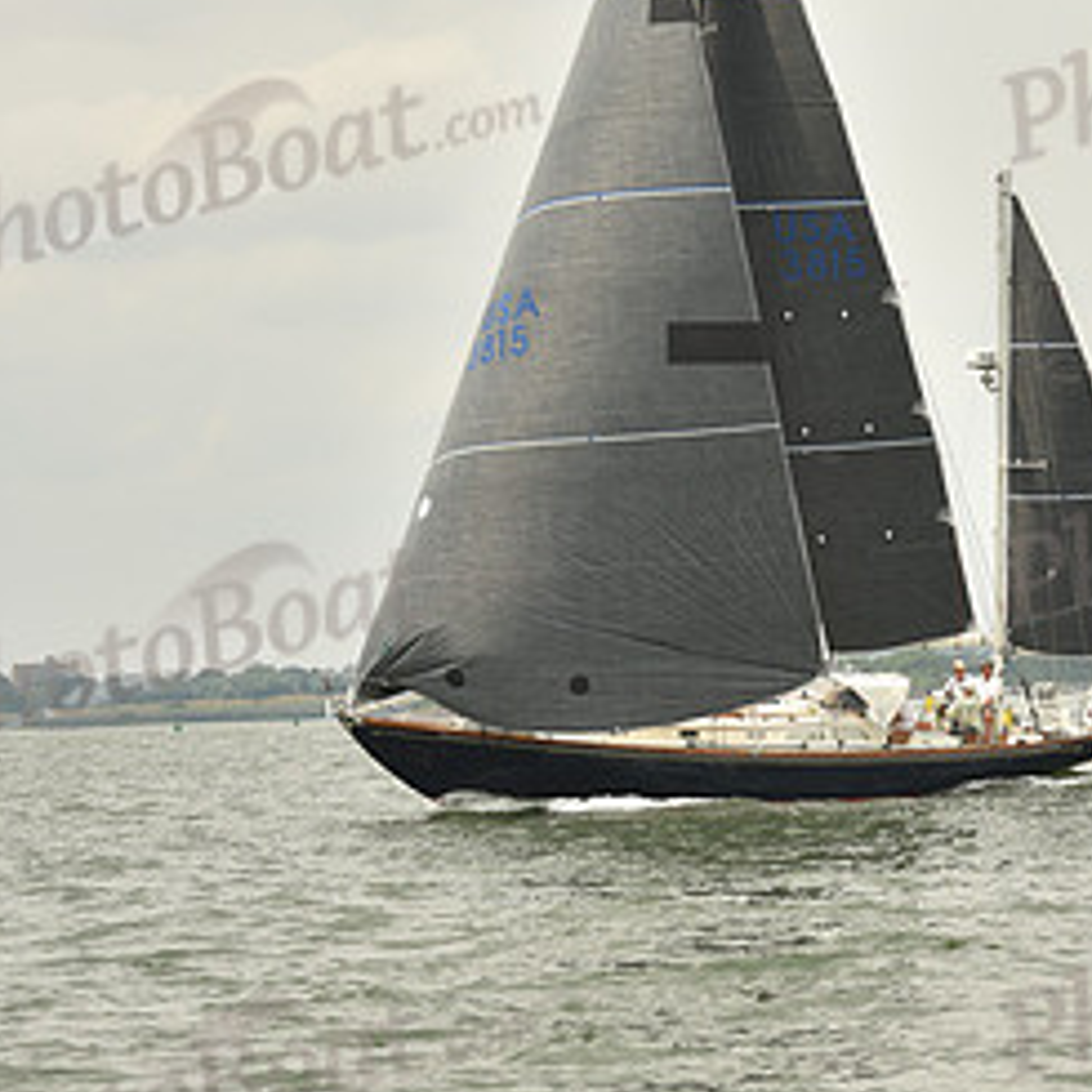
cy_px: 343
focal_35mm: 161
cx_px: 773
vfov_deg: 10.8
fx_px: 5746
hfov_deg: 10.8
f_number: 9
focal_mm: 80
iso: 250
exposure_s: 1/640
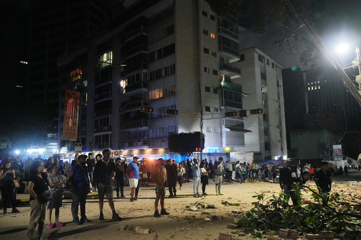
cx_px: 180
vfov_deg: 46.4
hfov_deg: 65.5
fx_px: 281
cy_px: 120
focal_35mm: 28
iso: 6400
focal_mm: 28
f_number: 4
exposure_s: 1/160
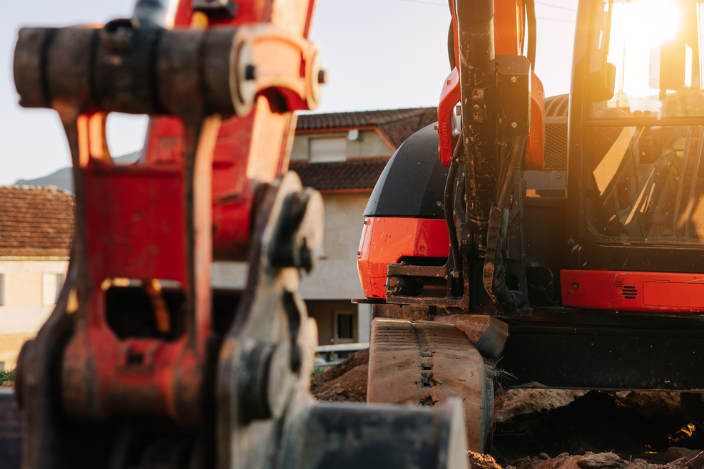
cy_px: 225
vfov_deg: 17.9
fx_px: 1486
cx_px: 465
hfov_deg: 26.5
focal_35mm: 76
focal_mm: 50
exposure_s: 1/320
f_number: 2.8
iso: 50
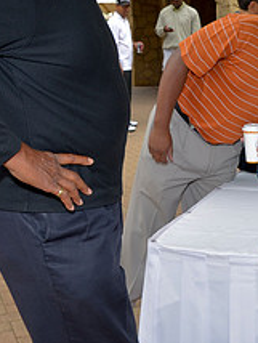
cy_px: 123
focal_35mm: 66
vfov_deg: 29.1
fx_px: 658
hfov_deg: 20.8
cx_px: 308
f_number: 5
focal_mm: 17
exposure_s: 1/200
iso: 100
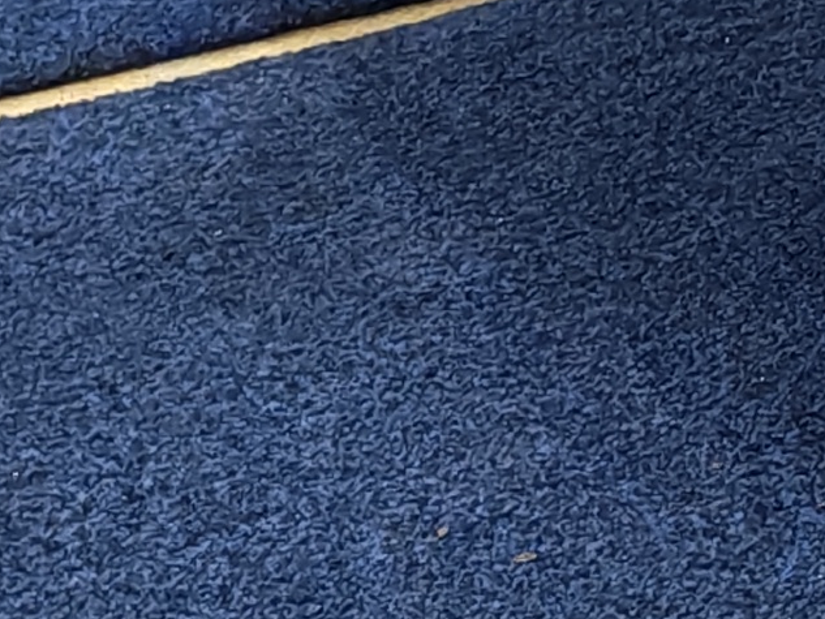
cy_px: -977
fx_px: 4934
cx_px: 1844
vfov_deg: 6.7
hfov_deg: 8.8
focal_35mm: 207
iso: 1000
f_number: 1.9
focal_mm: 6.12
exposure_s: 1/100
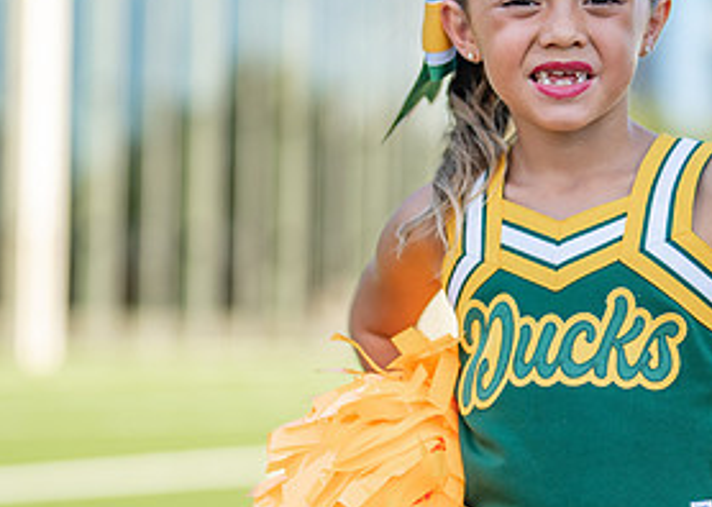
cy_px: 296
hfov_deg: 16.7
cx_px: 612
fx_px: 2404
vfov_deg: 12.0
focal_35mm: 119
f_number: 1.2
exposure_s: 1/1250
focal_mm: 50
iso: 100
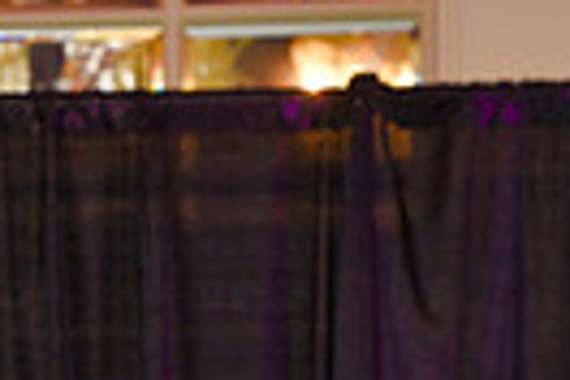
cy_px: 710
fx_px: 4306
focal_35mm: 272
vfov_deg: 5.0
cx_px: -371
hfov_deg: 7.4
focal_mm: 62
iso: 200
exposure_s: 1/60
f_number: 5
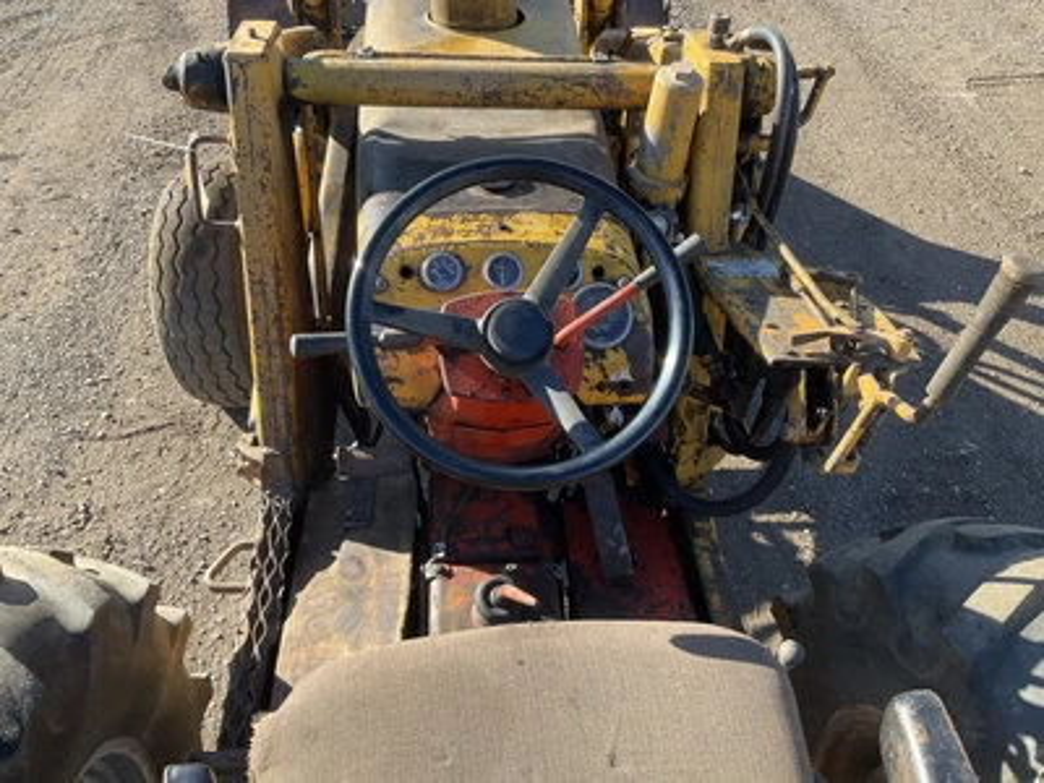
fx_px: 875
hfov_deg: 61.7
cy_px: 392
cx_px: 522
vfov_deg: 48.2
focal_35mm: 29
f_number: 1.8
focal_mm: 3
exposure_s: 1/367
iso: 25
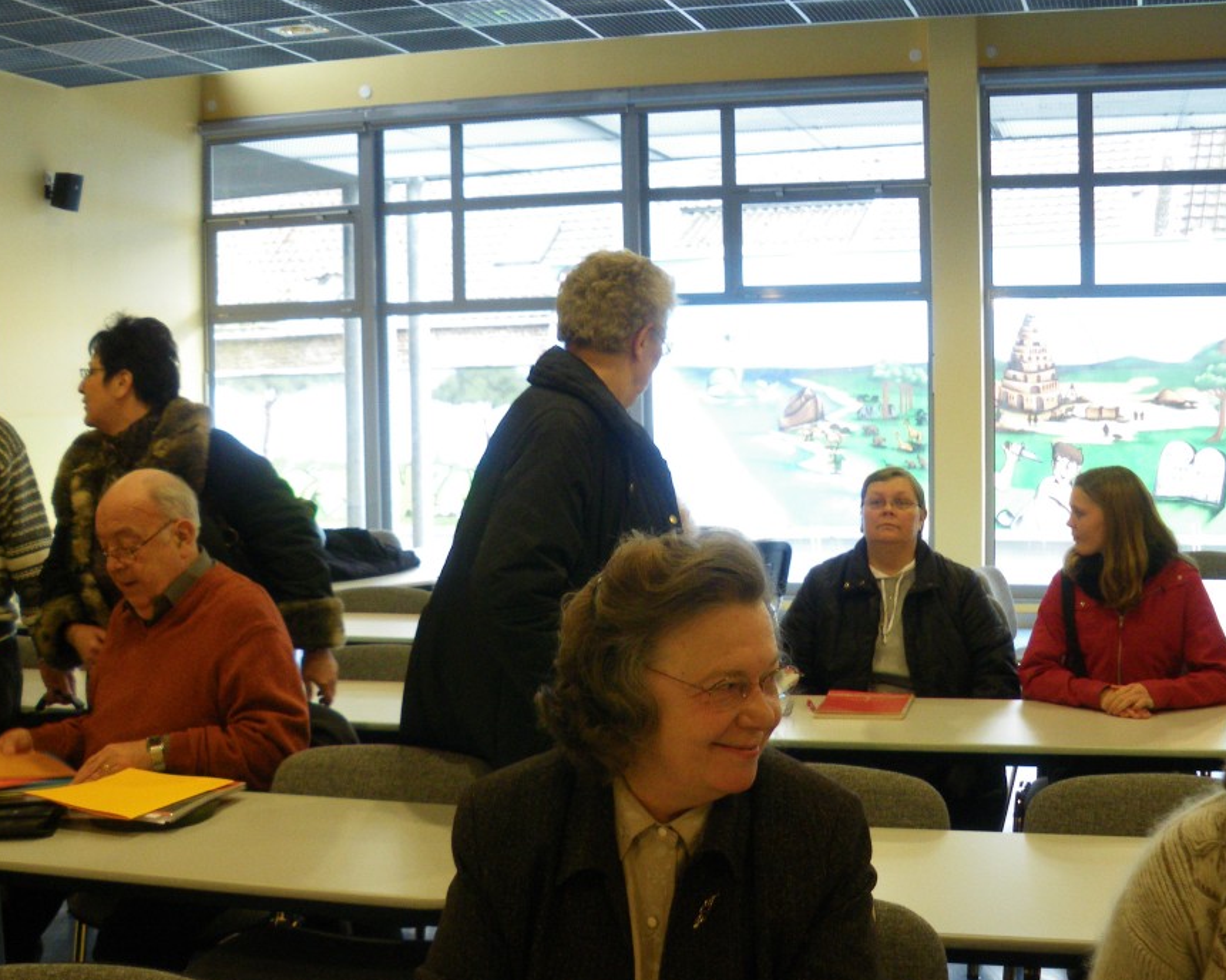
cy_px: 594
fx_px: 1777
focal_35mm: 49
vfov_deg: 30.7
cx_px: 614
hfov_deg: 38.1
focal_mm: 6.3
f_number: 3.5
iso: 320
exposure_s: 1/50
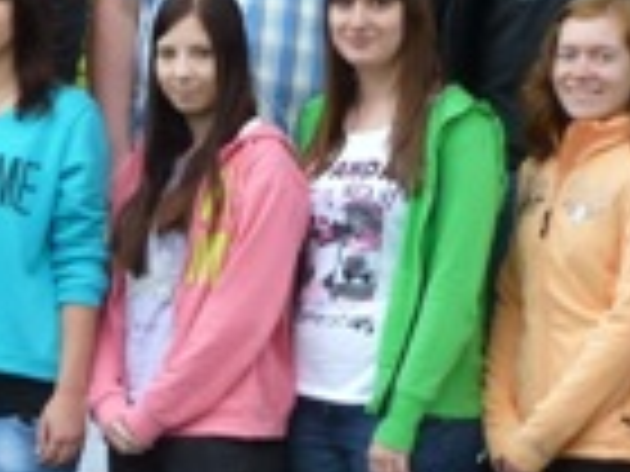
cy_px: 306
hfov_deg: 8.1
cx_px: -464
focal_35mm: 237
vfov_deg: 6.3
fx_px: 4313
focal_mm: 8.5
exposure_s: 1/40
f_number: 3.8
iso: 100
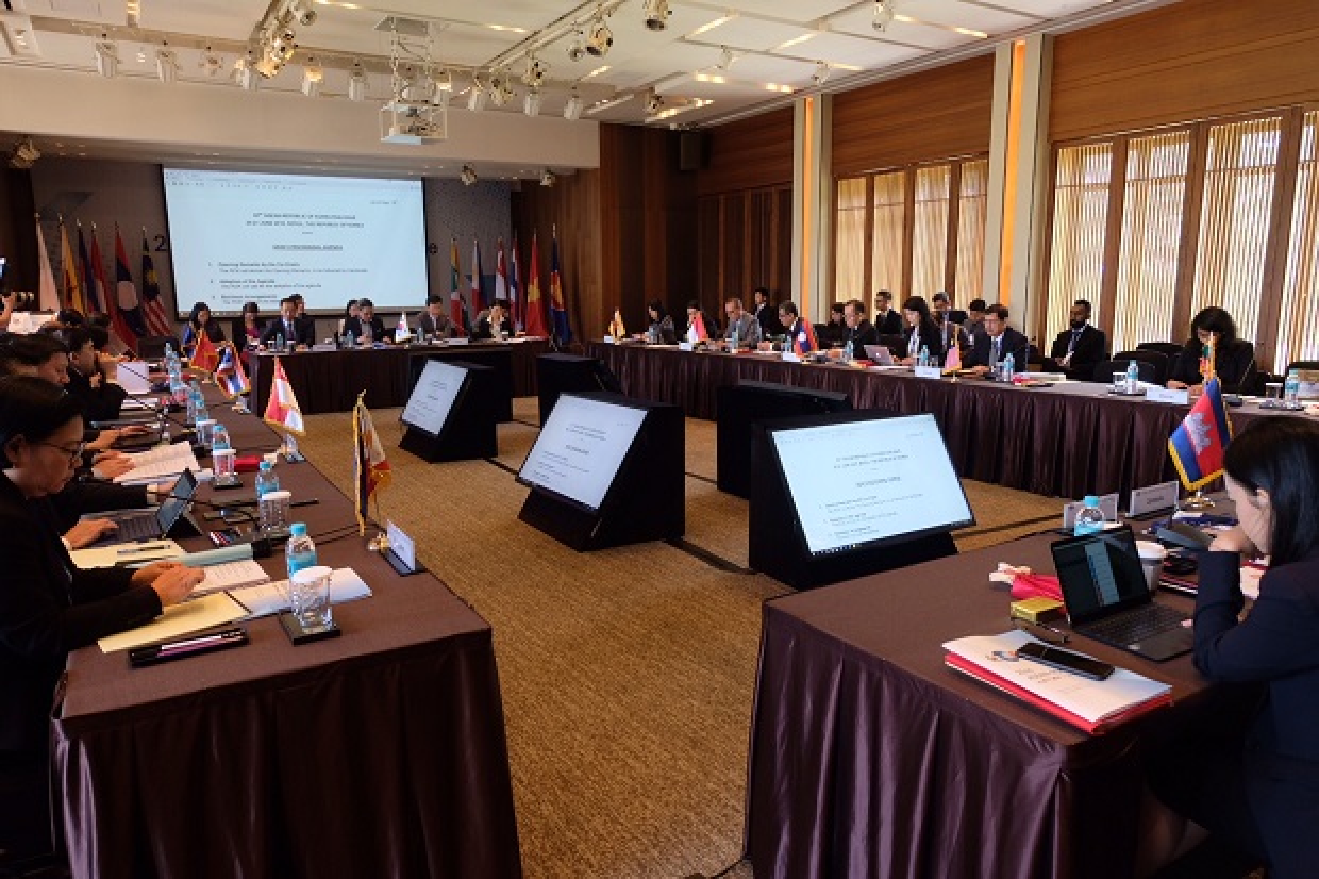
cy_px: 440
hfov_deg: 73.8
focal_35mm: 24
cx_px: 660
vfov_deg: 53.1
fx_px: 879
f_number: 4
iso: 800
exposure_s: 1/38
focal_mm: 16
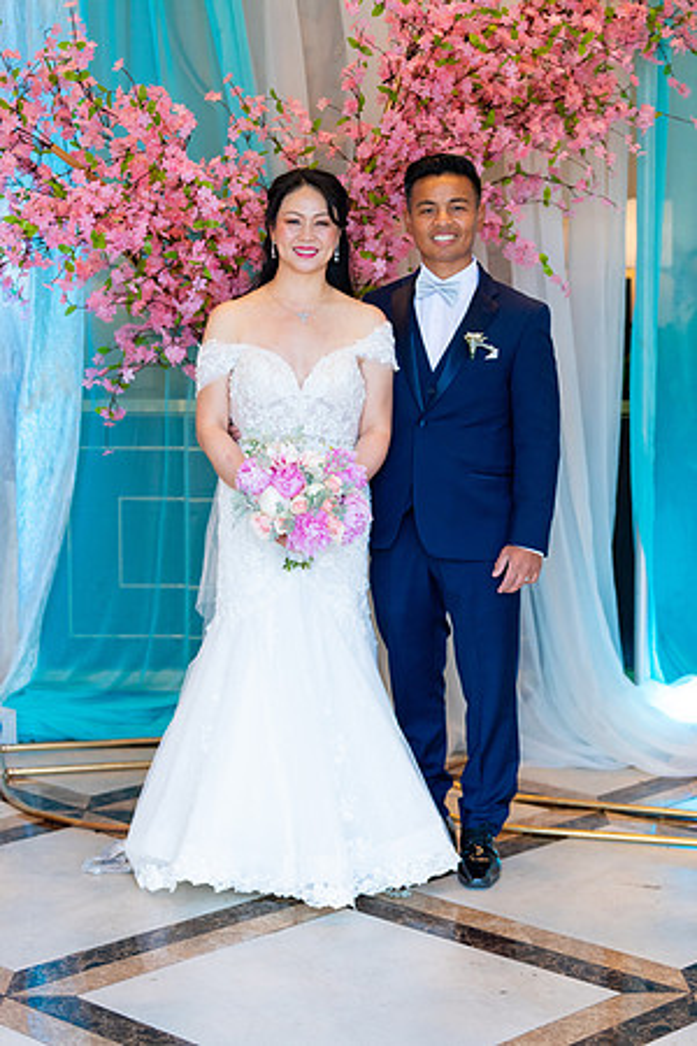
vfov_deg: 28.8
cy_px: 523
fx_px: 2033
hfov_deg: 19.5
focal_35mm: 70
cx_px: 348
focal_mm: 70
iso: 1250
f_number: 2.8
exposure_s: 1/1250
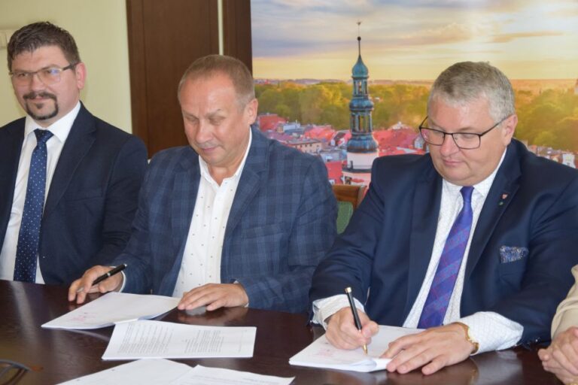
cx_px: 289
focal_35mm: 75
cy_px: 192
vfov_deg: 18.2
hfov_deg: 27.0
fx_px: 1204
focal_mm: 50
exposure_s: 1/60
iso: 800
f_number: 5
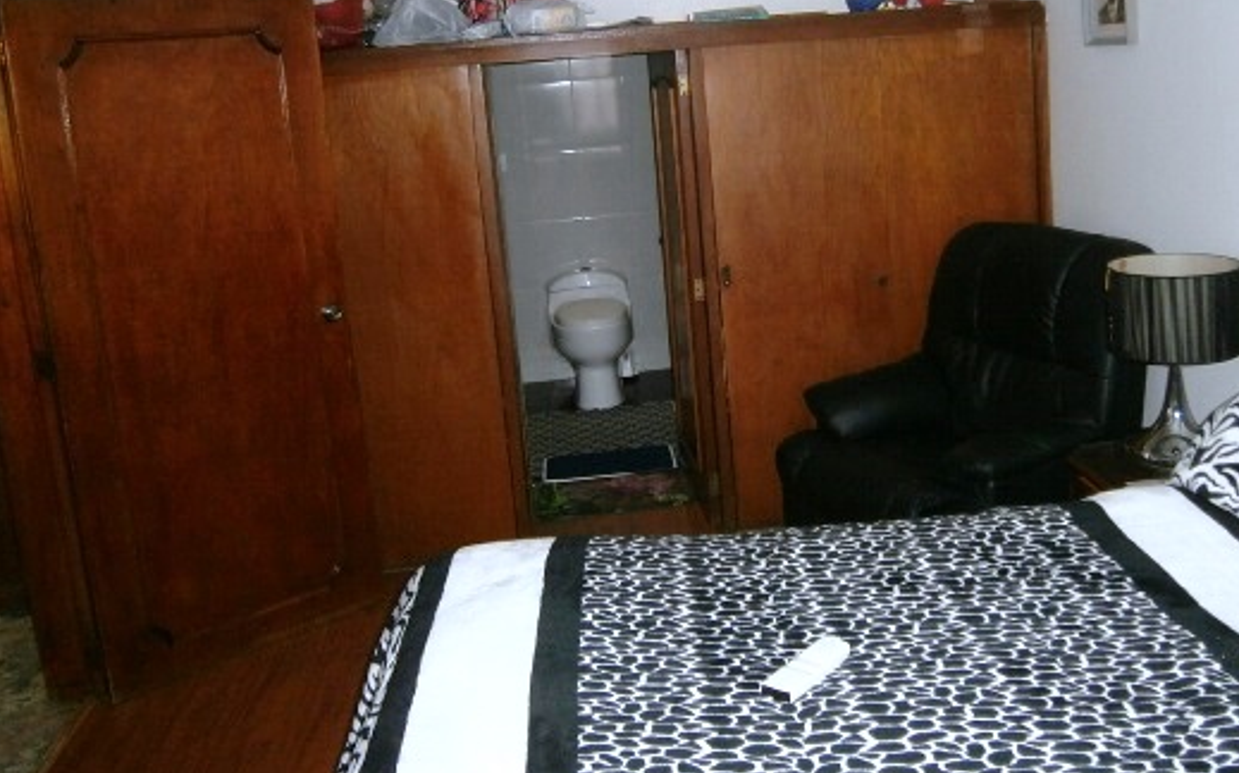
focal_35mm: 34
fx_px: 1148
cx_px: 668
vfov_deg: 36.7
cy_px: 229
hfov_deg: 56.7
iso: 200
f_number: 2.8
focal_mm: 4.7
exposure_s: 1/30
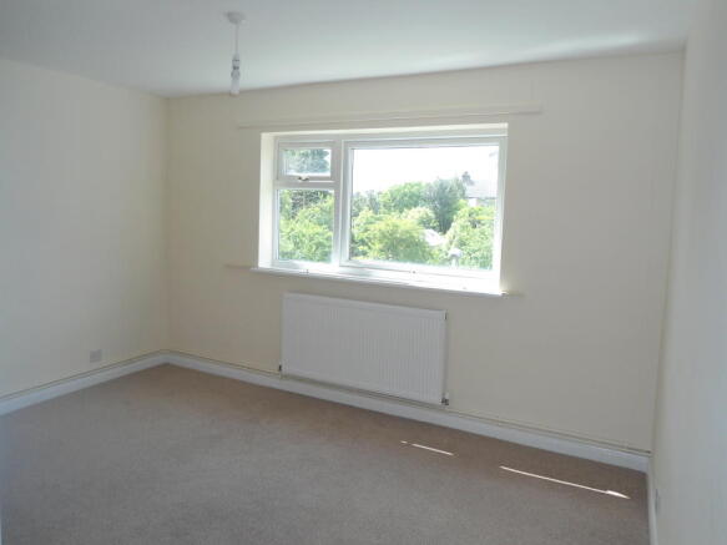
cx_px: 364
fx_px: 546
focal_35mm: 26
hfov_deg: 67.3
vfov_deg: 53.0
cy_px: 272
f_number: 2.8
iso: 80
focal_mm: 4.7
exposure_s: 1/160
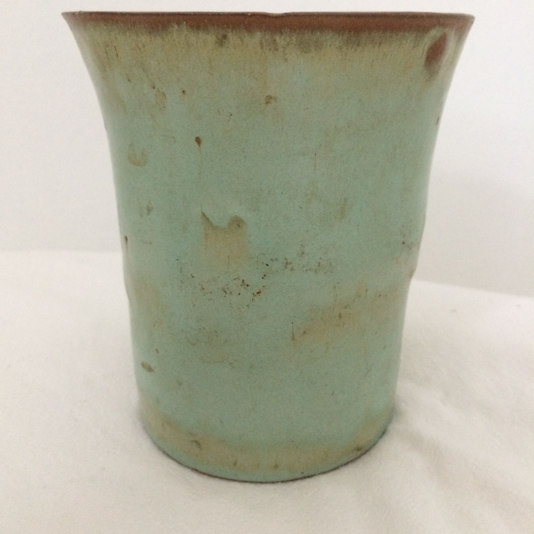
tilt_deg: -18.4
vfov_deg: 47.2
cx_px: 263
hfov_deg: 47.2
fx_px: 611
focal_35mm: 35
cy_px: 268
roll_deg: +0.0
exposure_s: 1/20
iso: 320
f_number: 2.2
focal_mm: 4.15
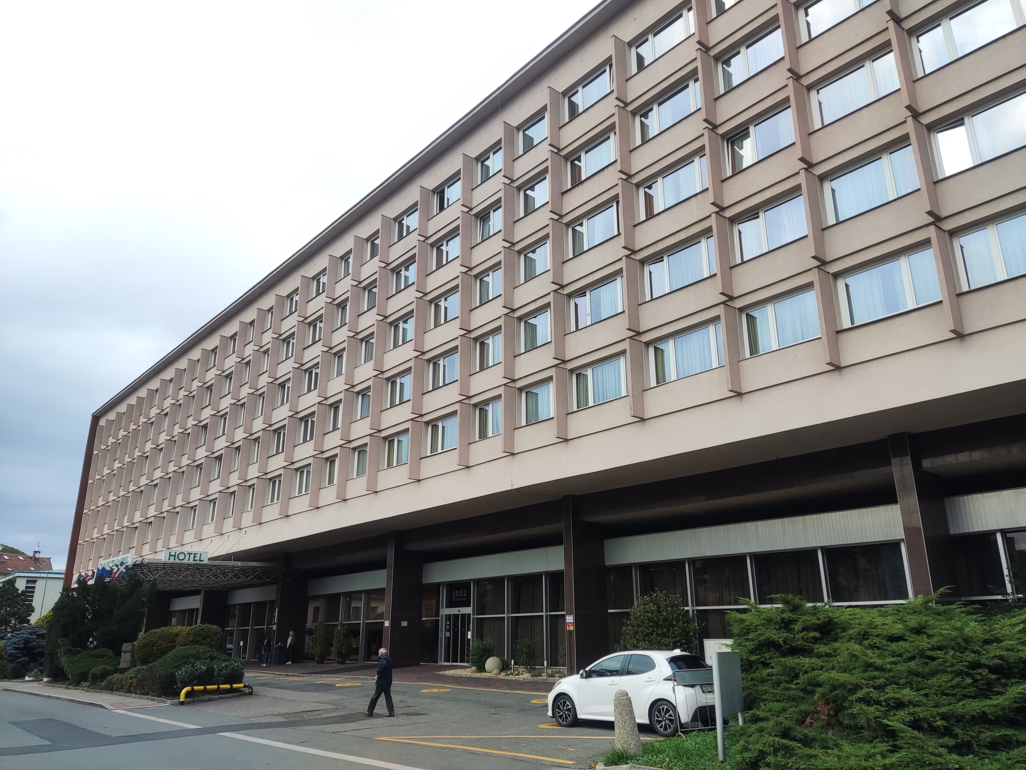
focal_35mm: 25
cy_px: 385
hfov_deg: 69.4
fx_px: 741
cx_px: 513
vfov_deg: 54.9
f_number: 1.79
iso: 50
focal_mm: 4.71
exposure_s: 1/100
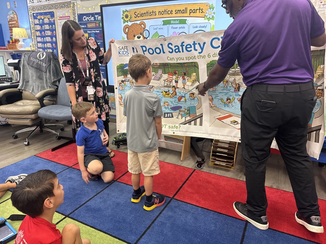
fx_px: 226
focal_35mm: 24
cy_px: 122
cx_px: 163
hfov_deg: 71.6
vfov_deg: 56.8
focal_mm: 6.76
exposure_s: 1/60
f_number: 1.78
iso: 160
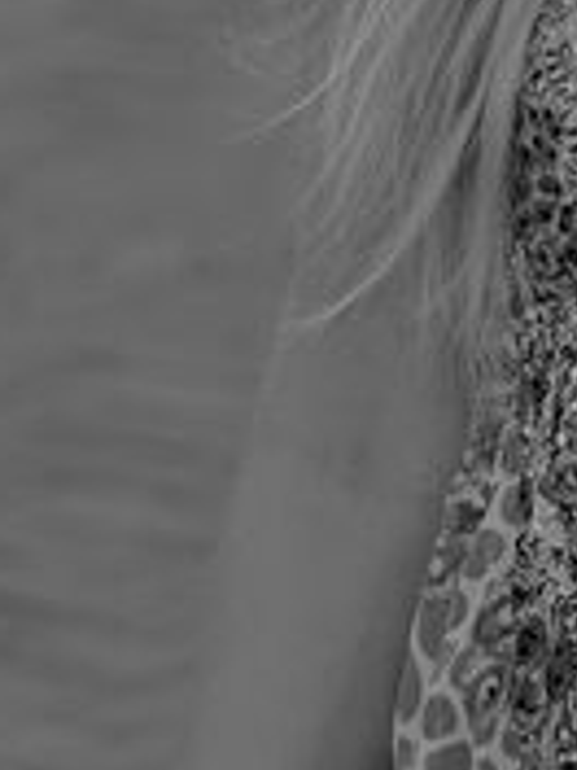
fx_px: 6845
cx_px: 975
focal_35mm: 308
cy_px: -258
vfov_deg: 6.4
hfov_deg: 4.8
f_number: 2.5
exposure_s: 1/250
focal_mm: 43
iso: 200
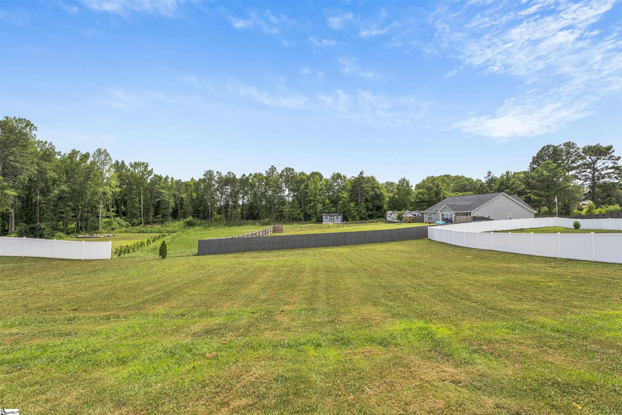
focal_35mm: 16
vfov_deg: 72.1
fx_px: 285
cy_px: 208
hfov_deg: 95.0
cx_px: 311
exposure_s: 1/320
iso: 160
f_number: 9
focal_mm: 16.5
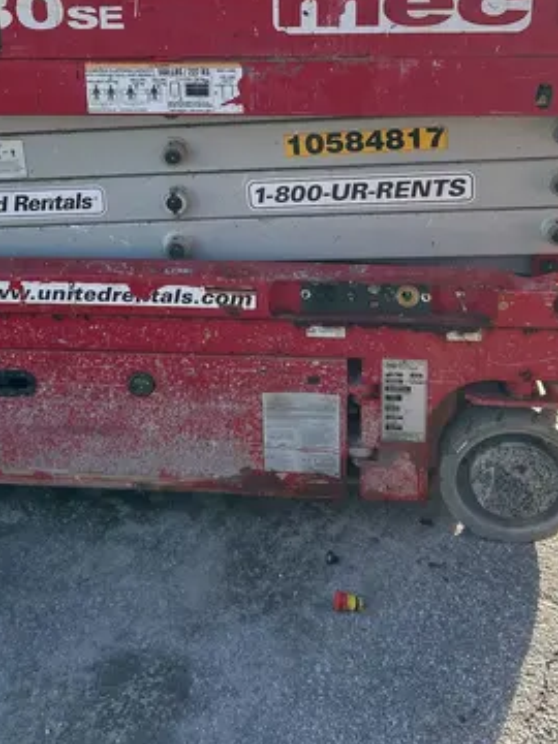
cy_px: 108
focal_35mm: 53
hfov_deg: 27.4
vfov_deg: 34.6
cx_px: 190
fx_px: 1139
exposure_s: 1/709
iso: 50
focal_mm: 5.7
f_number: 1.5
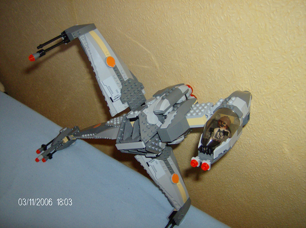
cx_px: 153
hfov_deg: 51.5
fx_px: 318
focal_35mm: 36
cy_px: 114
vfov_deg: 39.5
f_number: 2.8
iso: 200
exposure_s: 1/60
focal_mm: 6
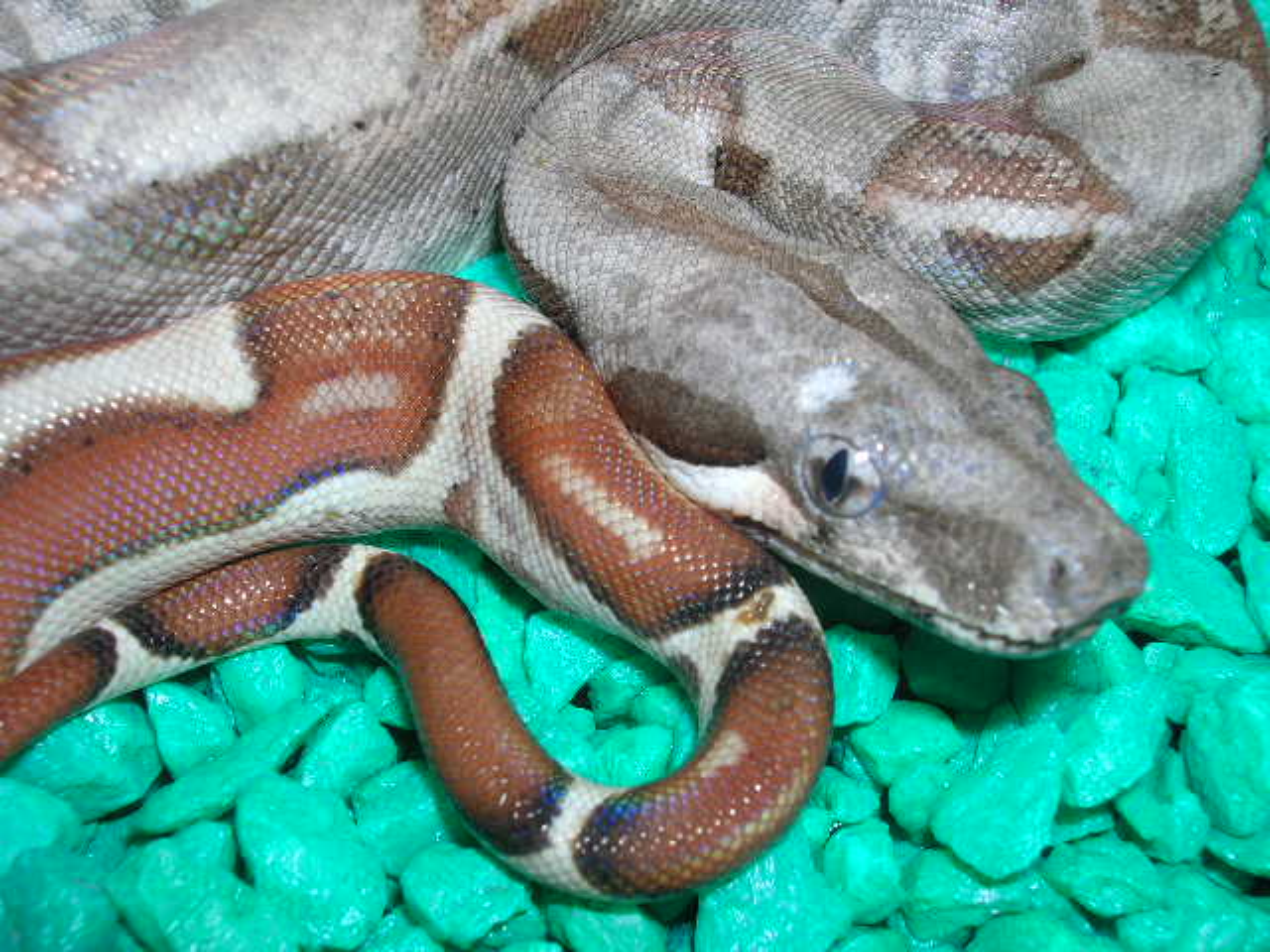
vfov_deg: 31.5
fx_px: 1688
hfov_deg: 41.2
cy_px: 476
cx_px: 635
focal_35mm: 46
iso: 50
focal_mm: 7.7
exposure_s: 1/60.1
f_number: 5.4
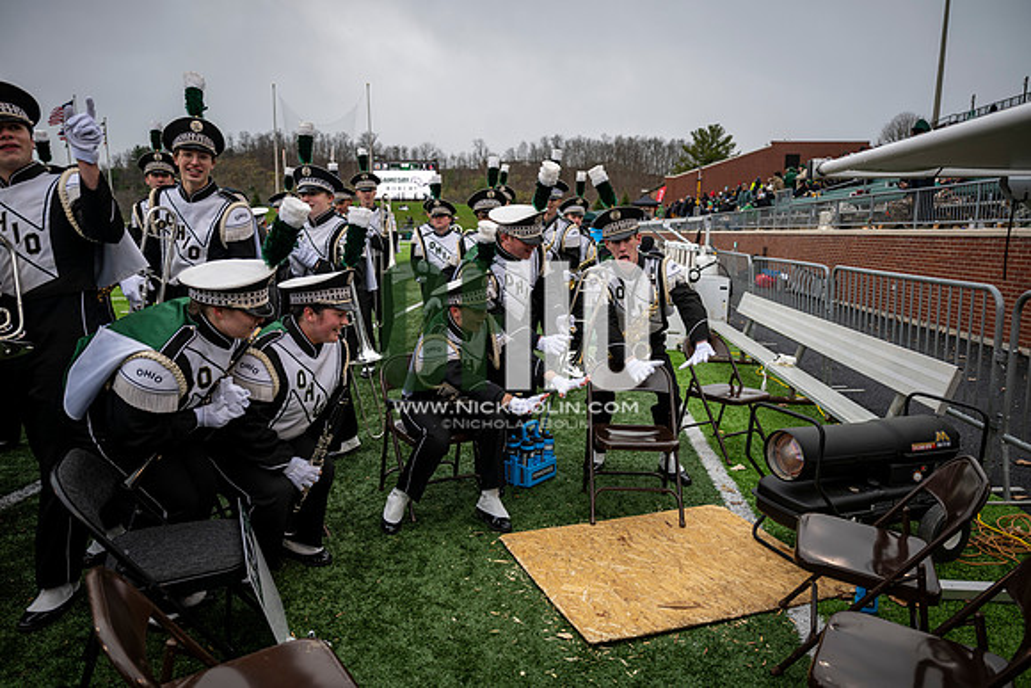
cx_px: 516
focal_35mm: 24
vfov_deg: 53.2
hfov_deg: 73.7
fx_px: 687
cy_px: 344
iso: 100
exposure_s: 1/500
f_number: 2.8
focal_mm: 24
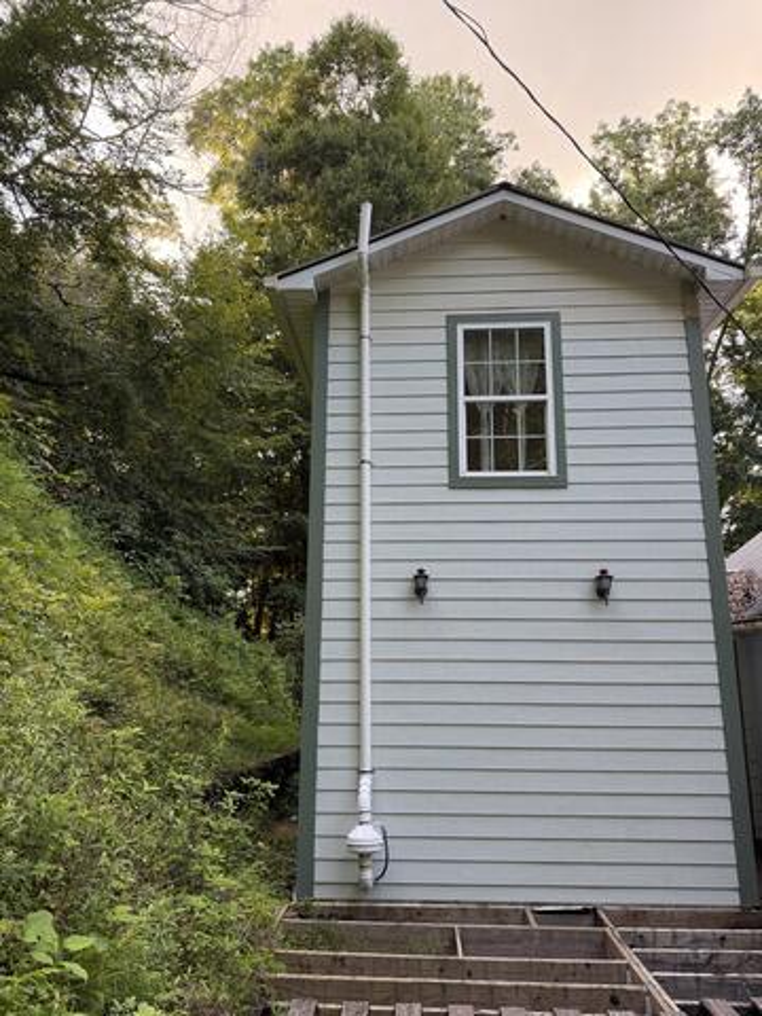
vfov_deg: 71.6
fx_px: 704
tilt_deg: +13.2
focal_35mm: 24
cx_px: 381
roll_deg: -0.4
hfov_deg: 56.8
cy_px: 508
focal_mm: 6.76
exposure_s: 1/132
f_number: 1.78
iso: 80
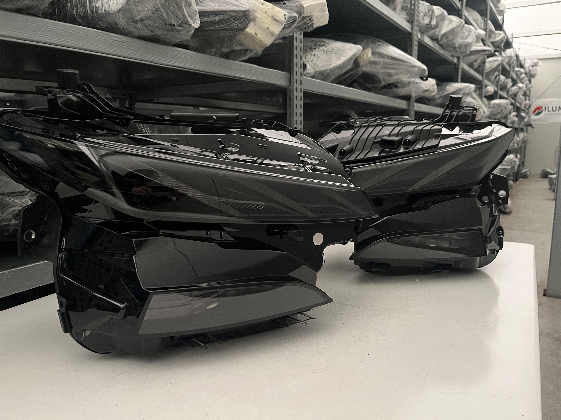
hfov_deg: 67.3
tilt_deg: -10.4
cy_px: 210
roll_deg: +0.4
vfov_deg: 53.1
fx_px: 421
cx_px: 280
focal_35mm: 26
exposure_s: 1/30
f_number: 1.6
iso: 640
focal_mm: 5.1
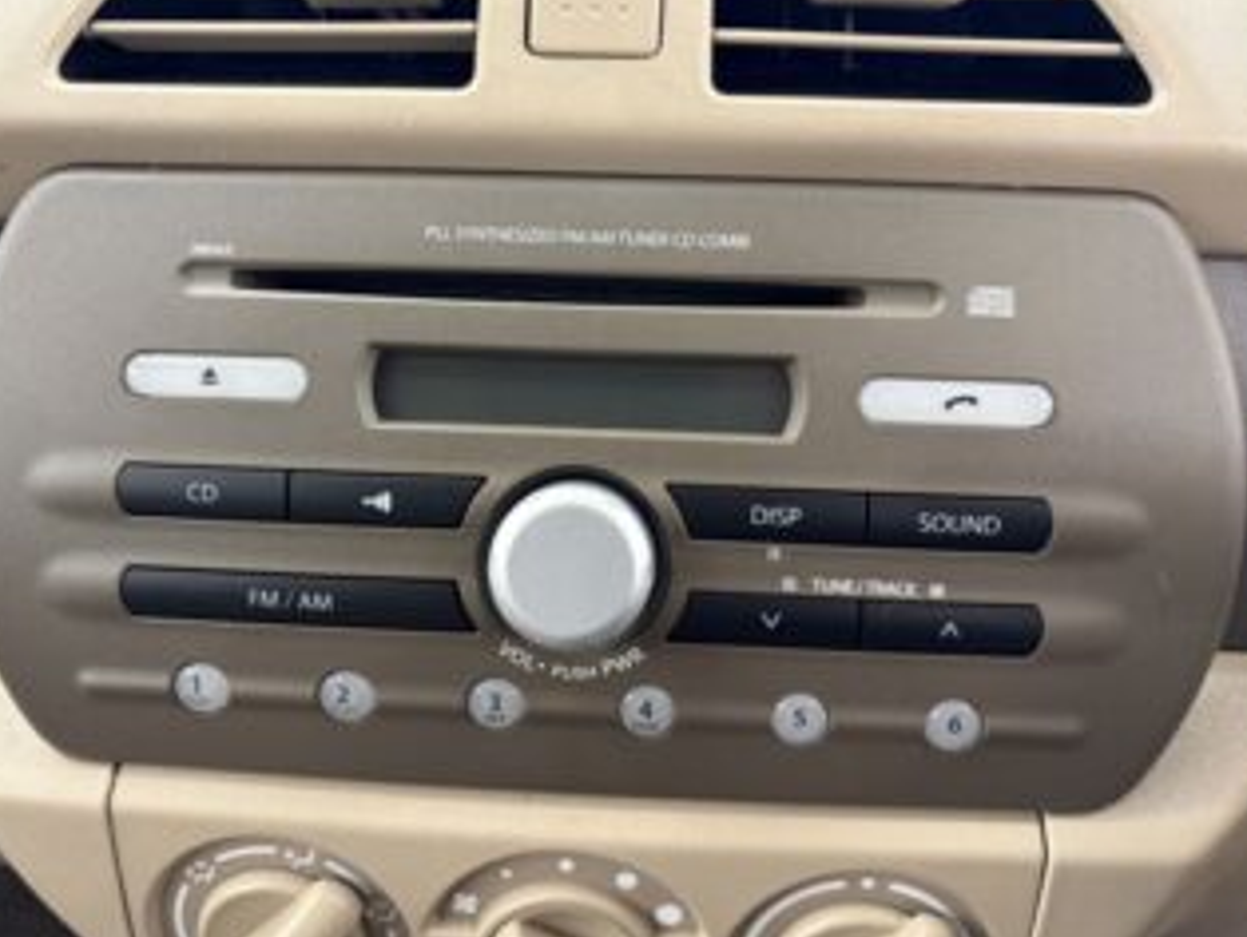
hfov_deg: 61.6
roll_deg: +0.7
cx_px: 604
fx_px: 1045
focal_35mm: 29
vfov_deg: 48.2
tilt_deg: -28.6
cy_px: 427
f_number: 1.6
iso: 250
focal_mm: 5.96
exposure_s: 1/50
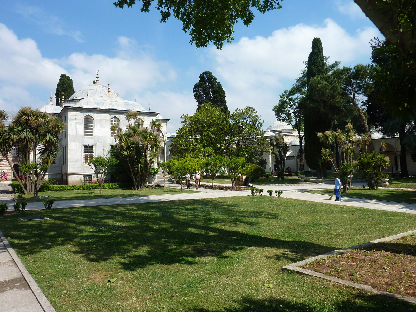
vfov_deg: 54.9
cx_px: 208
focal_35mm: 25
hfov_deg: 69.4
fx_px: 300
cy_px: 156
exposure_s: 1/500
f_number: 4.5
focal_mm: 4.1
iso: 80
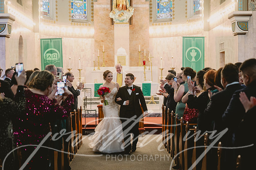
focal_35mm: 72
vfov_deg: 18.8
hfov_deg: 27.9
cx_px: 125
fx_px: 515
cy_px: 85
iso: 2000
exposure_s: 1/160
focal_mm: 70
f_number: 2.8
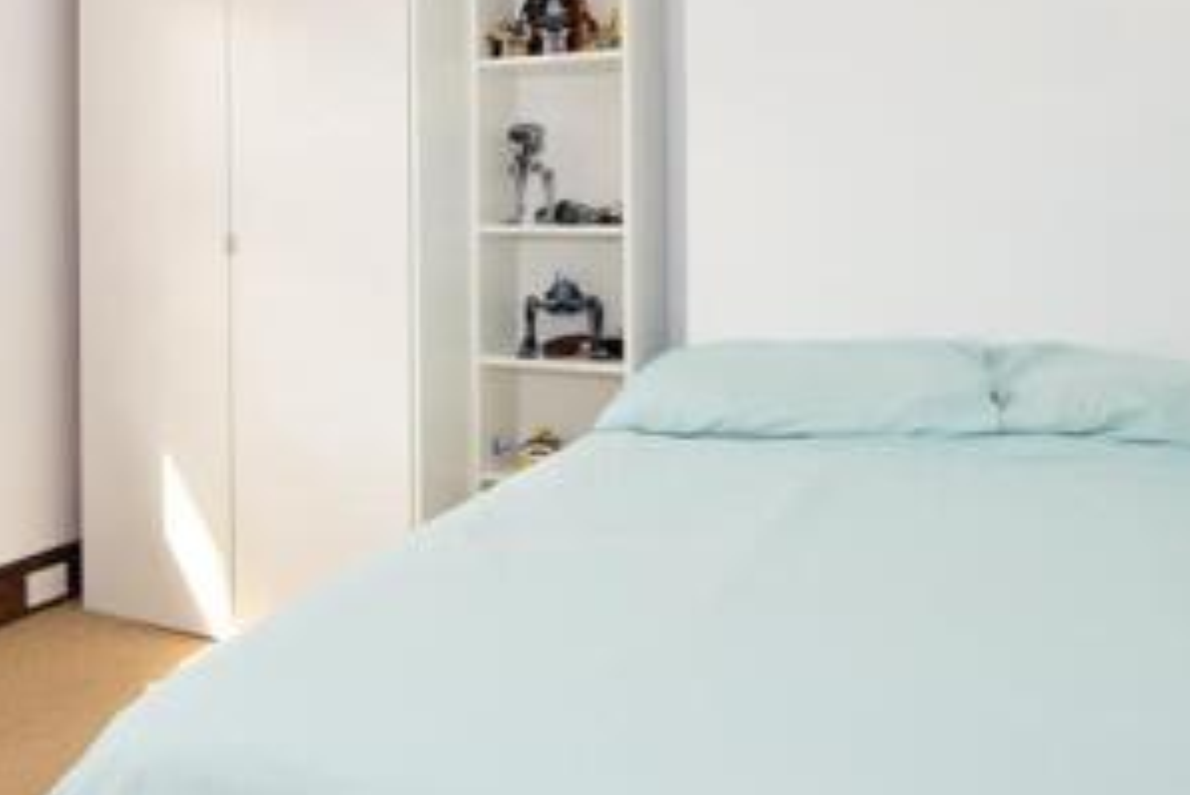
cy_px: 210
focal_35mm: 33
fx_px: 1091
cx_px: 307
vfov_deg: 39.1
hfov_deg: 54.7
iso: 640
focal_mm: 10
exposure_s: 1/200
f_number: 8
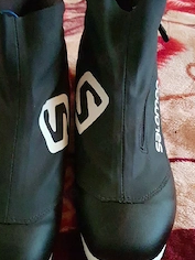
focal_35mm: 44
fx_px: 330
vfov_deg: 42.9
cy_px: 138
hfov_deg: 32.7
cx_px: 69
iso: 2000
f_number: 1.7
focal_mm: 4.2
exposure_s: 1/25
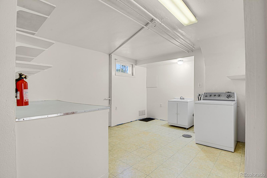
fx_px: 126
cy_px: 89
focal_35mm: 17
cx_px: 134
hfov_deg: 93.3
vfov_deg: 70.4
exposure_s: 2.5
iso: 250
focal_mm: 17
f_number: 8
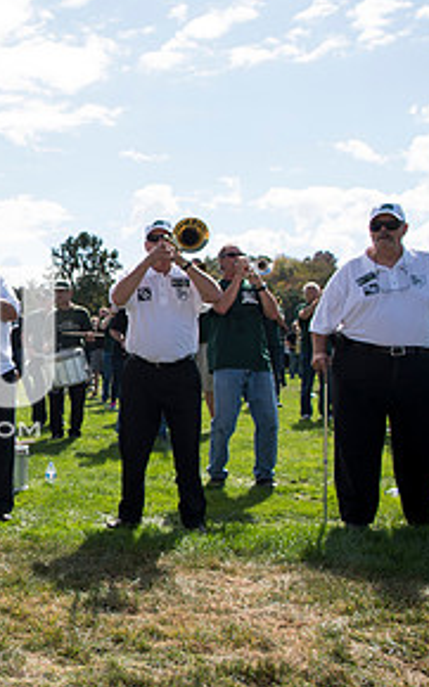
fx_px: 918
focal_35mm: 49
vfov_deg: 41.1
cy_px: 345
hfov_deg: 23.4
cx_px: -123
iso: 250
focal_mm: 24
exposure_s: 1/1600
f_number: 4.5
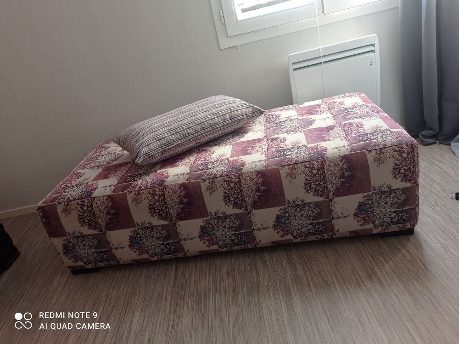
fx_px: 371
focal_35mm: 28
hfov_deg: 63.5
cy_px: 172
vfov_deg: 49.7
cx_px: 230
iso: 176
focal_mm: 4.7
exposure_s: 1/33.3
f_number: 1.79
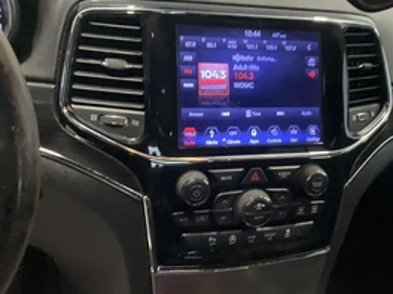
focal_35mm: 44
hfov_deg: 42.8
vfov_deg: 32.9
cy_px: 140
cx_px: 234
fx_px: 500
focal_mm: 3
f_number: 1.8
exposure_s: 1/50
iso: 250
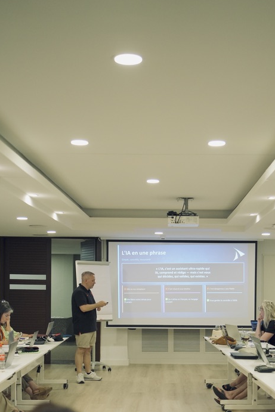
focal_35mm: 55
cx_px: 177
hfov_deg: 24.5
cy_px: 315
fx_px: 630
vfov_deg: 35.3
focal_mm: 35
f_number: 2
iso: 800
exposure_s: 1/320
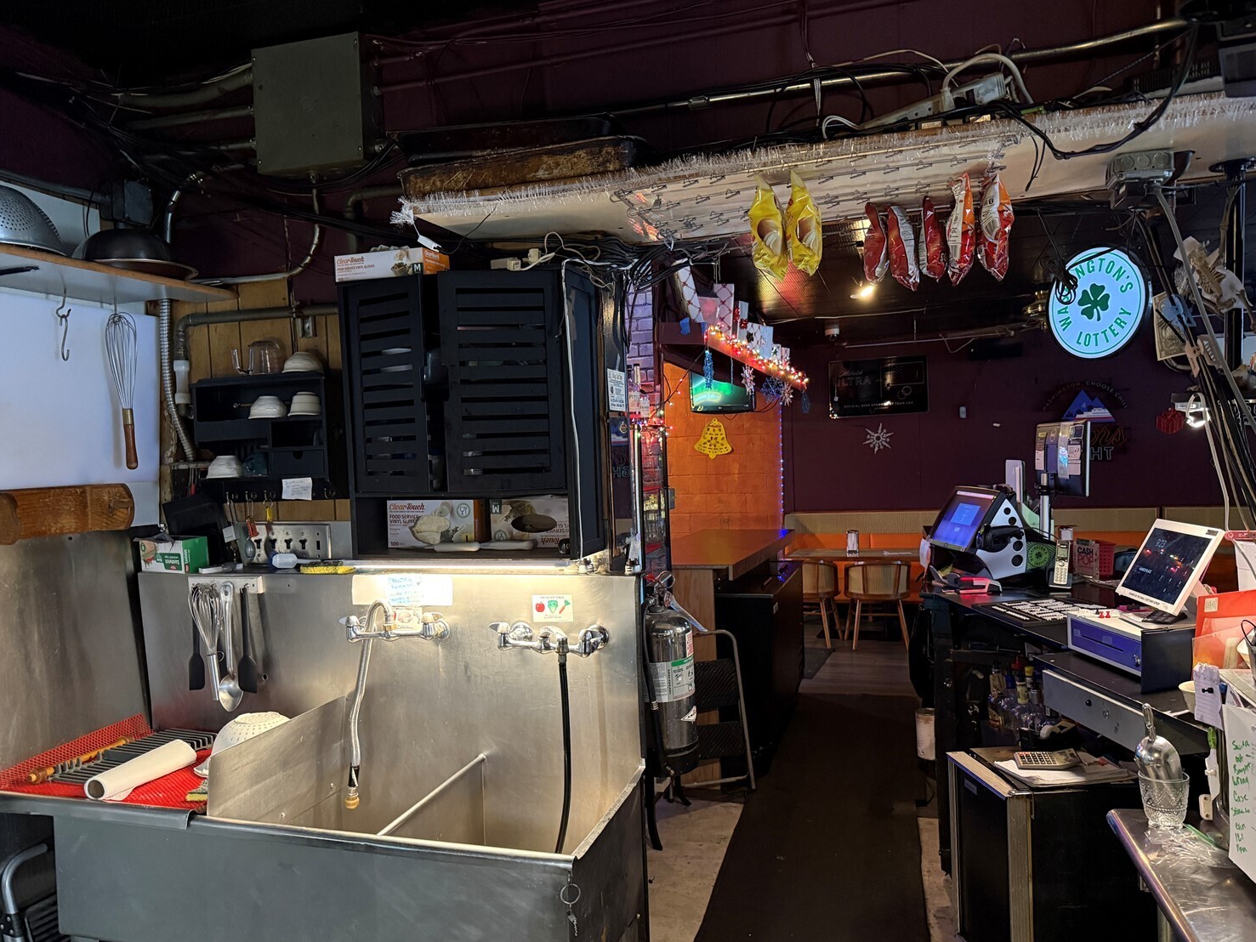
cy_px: 495
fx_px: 943
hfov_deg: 67.3
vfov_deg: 53.0
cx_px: 632
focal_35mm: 26
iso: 800
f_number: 1.78
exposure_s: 1/30
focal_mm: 6.76
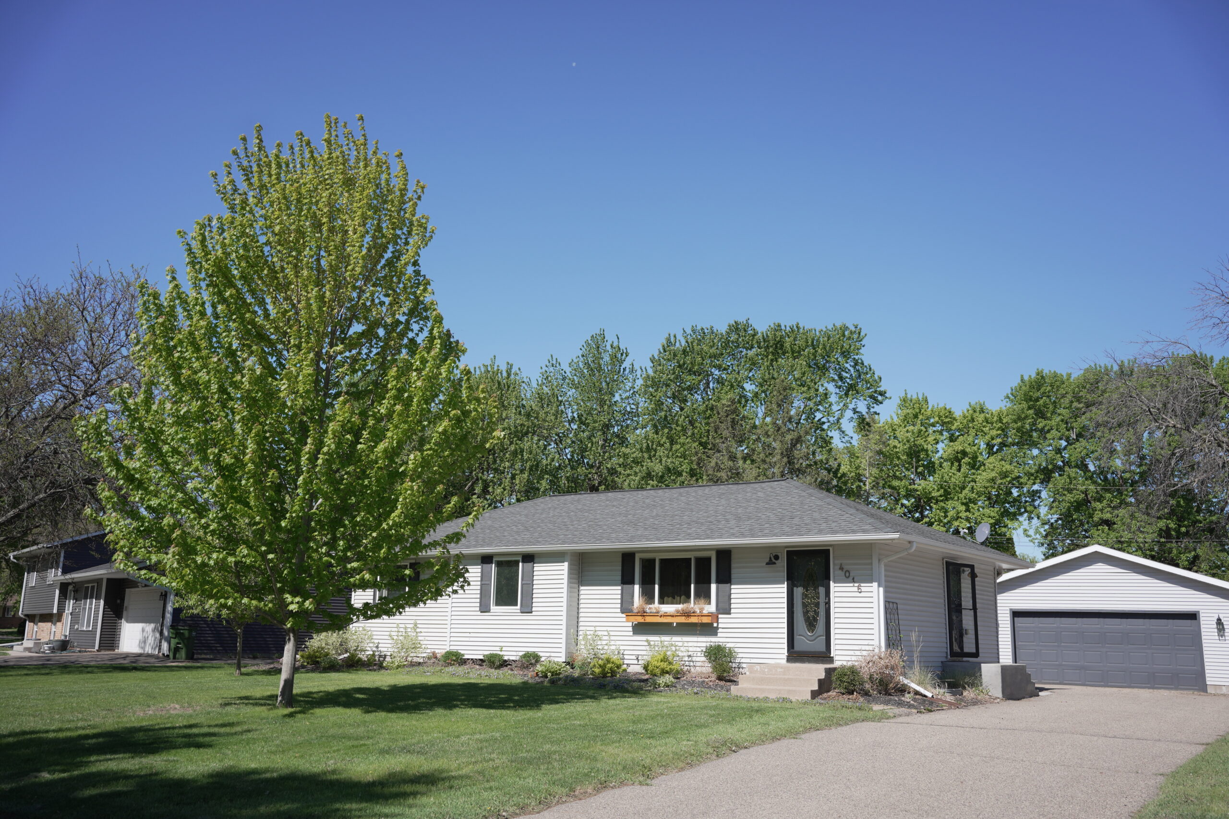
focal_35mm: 34
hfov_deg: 56.4
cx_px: 614
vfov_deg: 39.3
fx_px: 1147
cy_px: 410
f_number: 2.8
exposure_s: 1/4000
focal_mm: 33.6
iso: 200
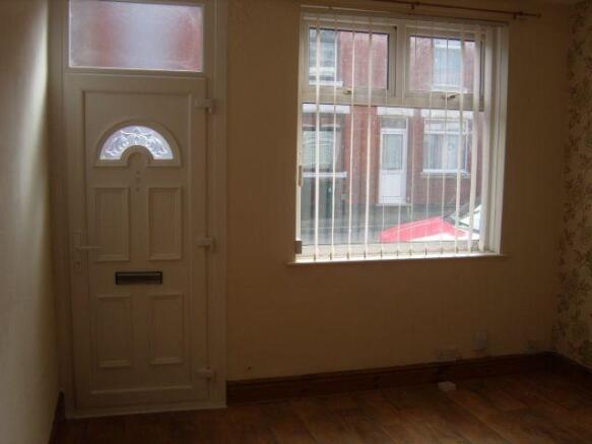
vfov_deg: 40.7
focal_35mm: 35
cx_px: 296
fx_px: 598
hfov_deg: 52.6
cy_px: 222
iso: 80
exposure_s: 1/250
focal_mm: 7.4
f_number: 2.8
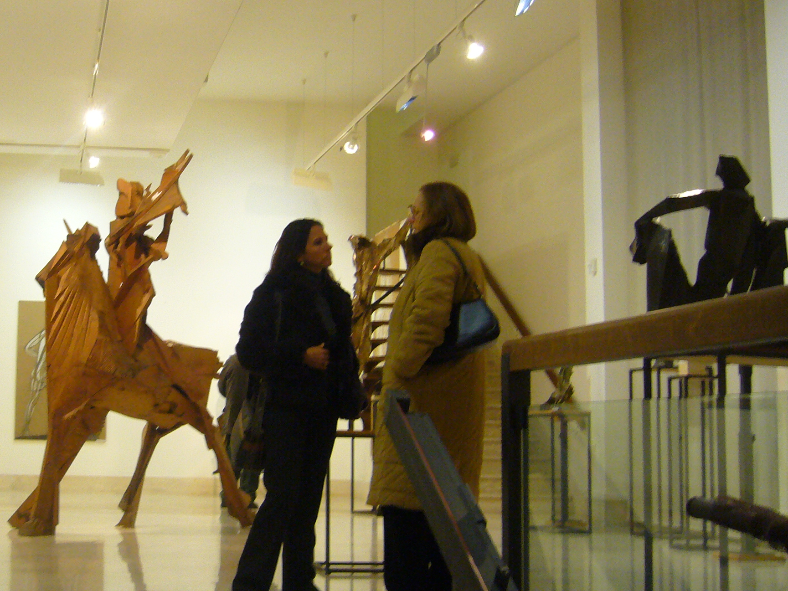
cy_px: 262
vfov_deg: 25.6
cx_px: 154
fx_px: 1298
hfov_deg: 32.8
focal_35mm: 57
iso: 200
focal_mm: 5.8
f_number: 2.8
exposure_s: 1/15
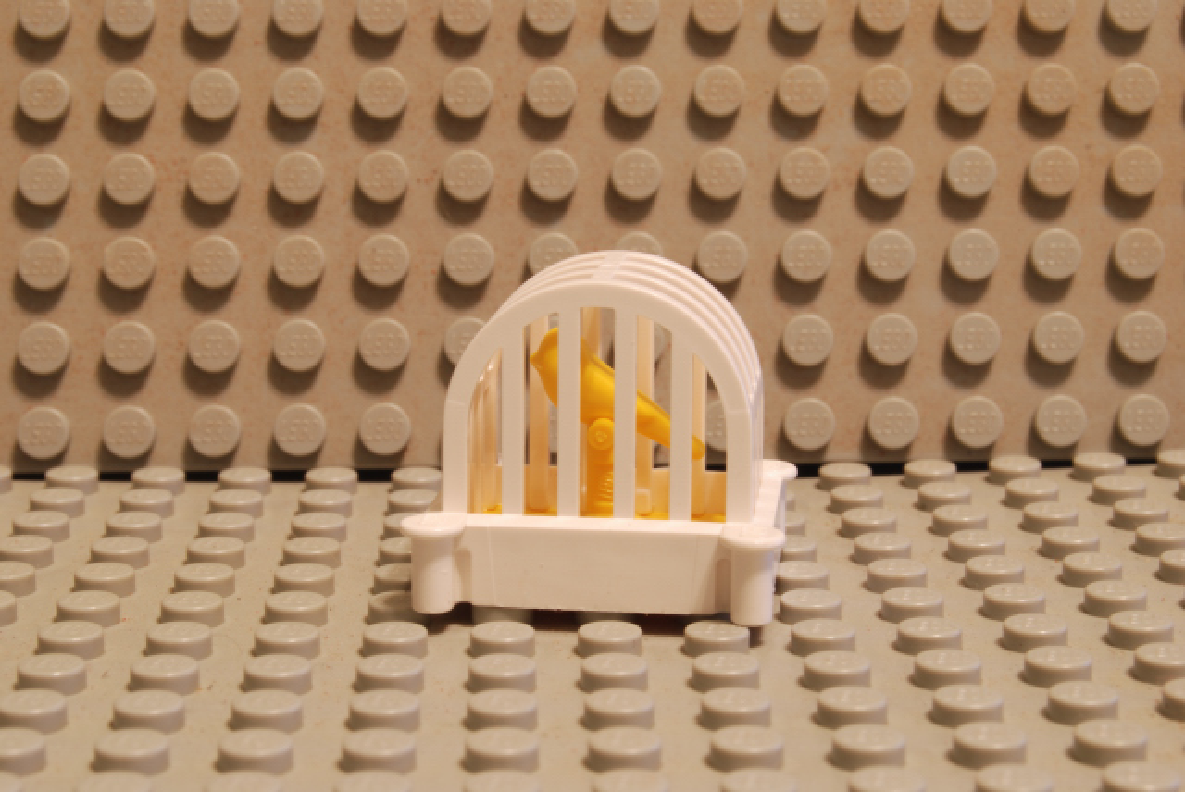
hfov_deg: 24.6
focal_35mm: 82
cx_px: 592
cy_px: 396
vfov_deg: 16.6
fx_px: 2718
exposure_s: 10
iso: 100
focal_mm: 55
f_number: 22
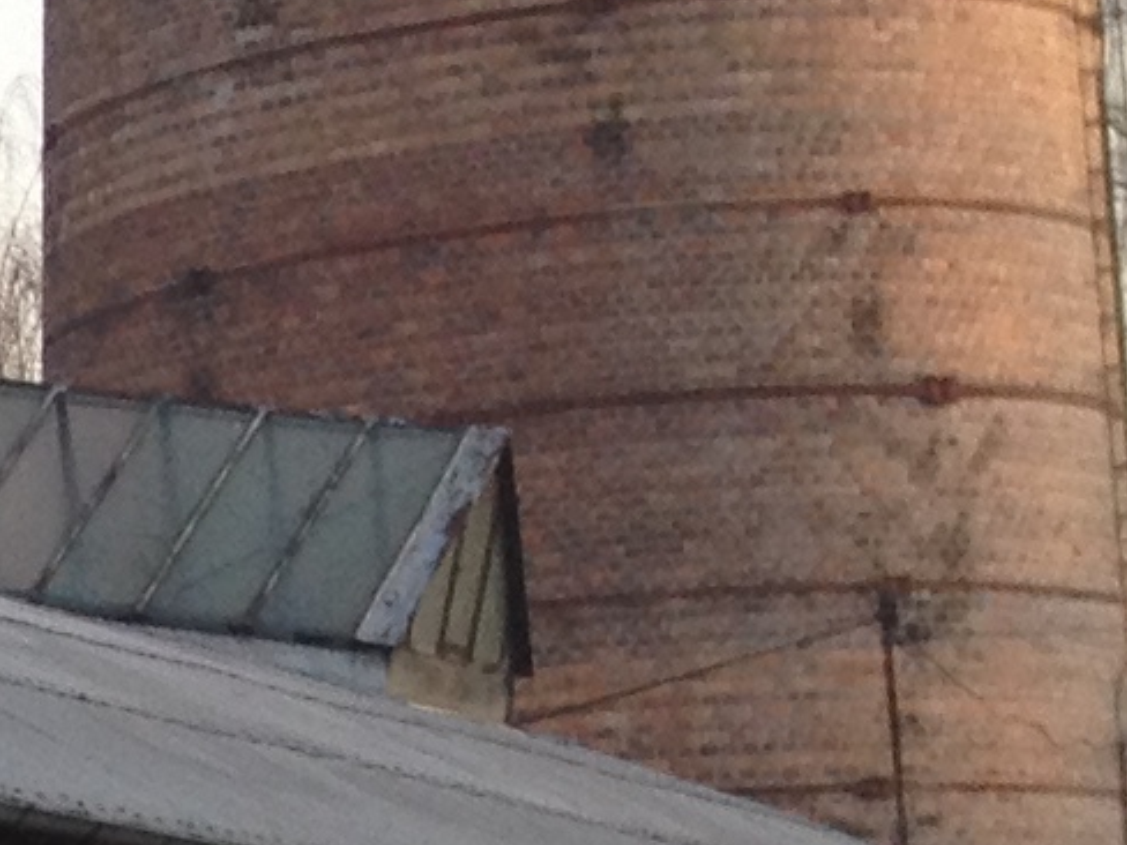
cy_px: 1720
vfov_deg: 6.2
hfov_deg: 7.4
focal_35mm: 234
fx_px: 7618
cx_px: -2351
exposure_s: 1/258
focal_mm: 4.28
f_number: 2.4
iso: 50
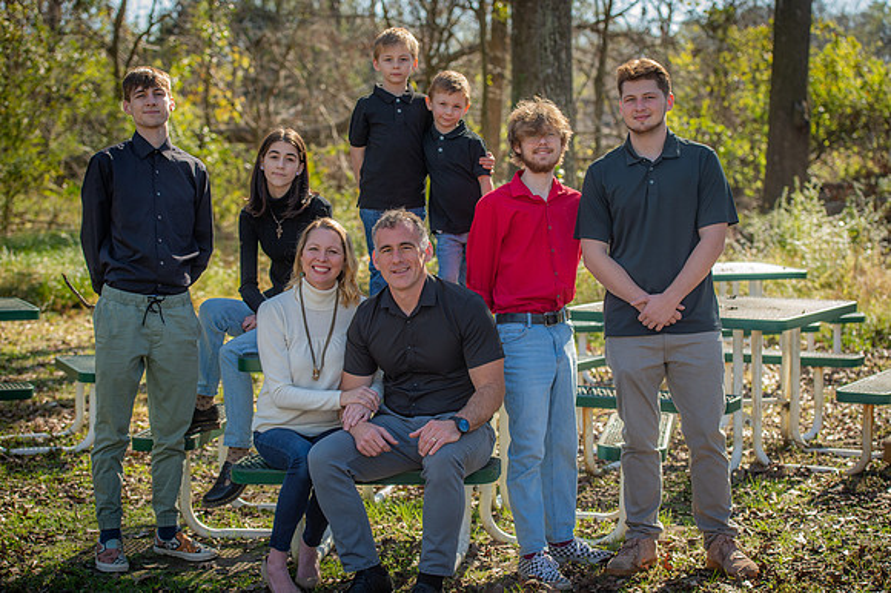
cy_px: 296
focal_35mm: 70
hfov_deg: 28.9
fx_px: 1731
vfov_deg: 19.4
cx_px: 446
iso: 50
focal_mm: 70
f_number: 4
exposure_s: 1/250
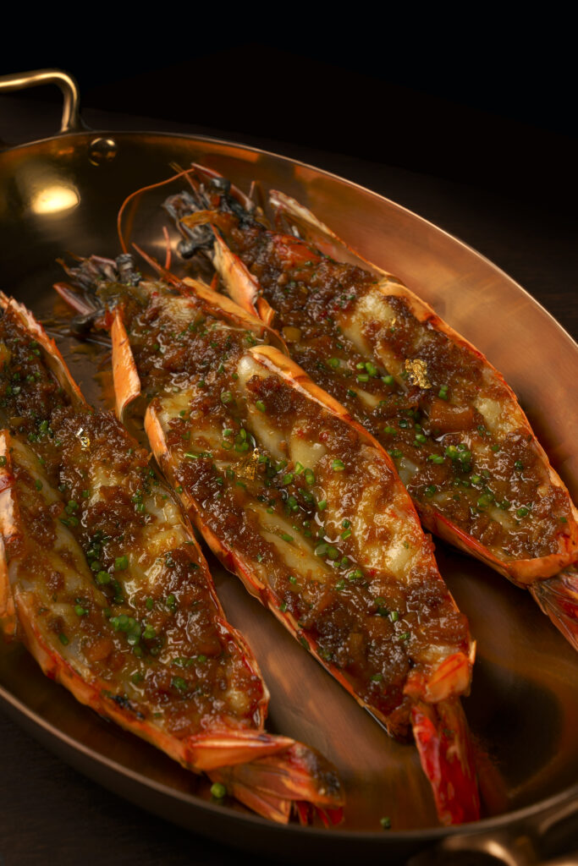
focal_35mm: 70
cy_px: 433
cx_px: 289
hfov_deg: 19.5
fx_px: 1685
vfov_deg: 28.8
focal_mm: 70
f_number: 14
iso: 200
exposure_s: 1/200
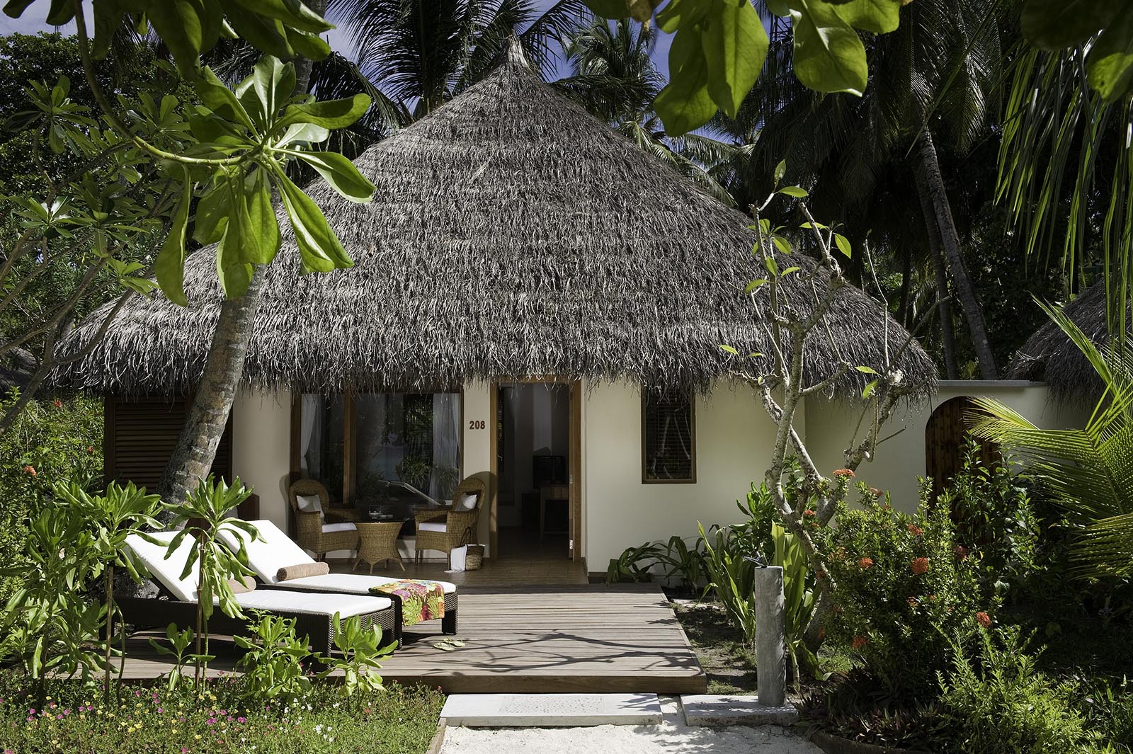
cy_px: 377
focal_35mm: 36
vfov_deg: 36.8
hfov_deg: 53.2
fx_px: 1132
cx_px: 566
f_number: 18
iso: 200
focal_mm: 36
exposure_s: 1/80
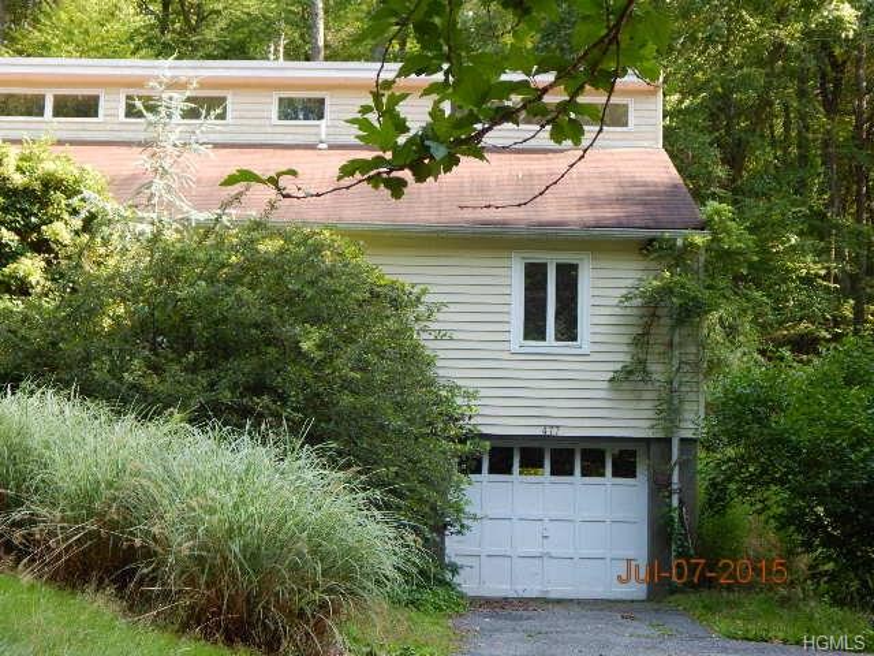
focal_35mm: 61
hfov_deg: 31.7
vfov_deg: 24.0
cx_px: 437
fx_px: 1540
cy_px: 328
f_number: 4
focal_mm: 10.9
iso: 280
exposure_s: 1/250
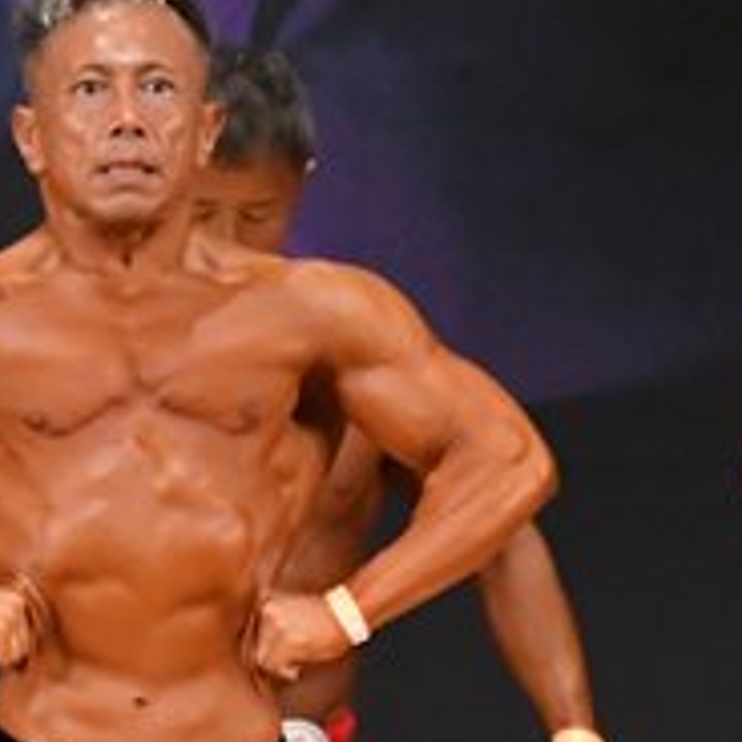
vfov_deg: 1.7
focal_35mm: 1020
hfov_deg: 1.7
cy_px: 835
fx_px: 24736
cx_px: -425
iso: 5600
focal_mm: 190
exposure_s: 1/400
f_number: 5.6
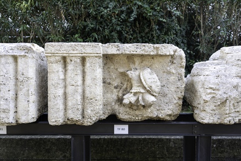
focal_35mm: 31
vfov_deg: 42.3
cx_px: 120
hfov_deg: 60.3
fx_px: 207
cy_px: 80
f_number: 4
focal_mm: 31
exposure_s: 1/160
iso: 125
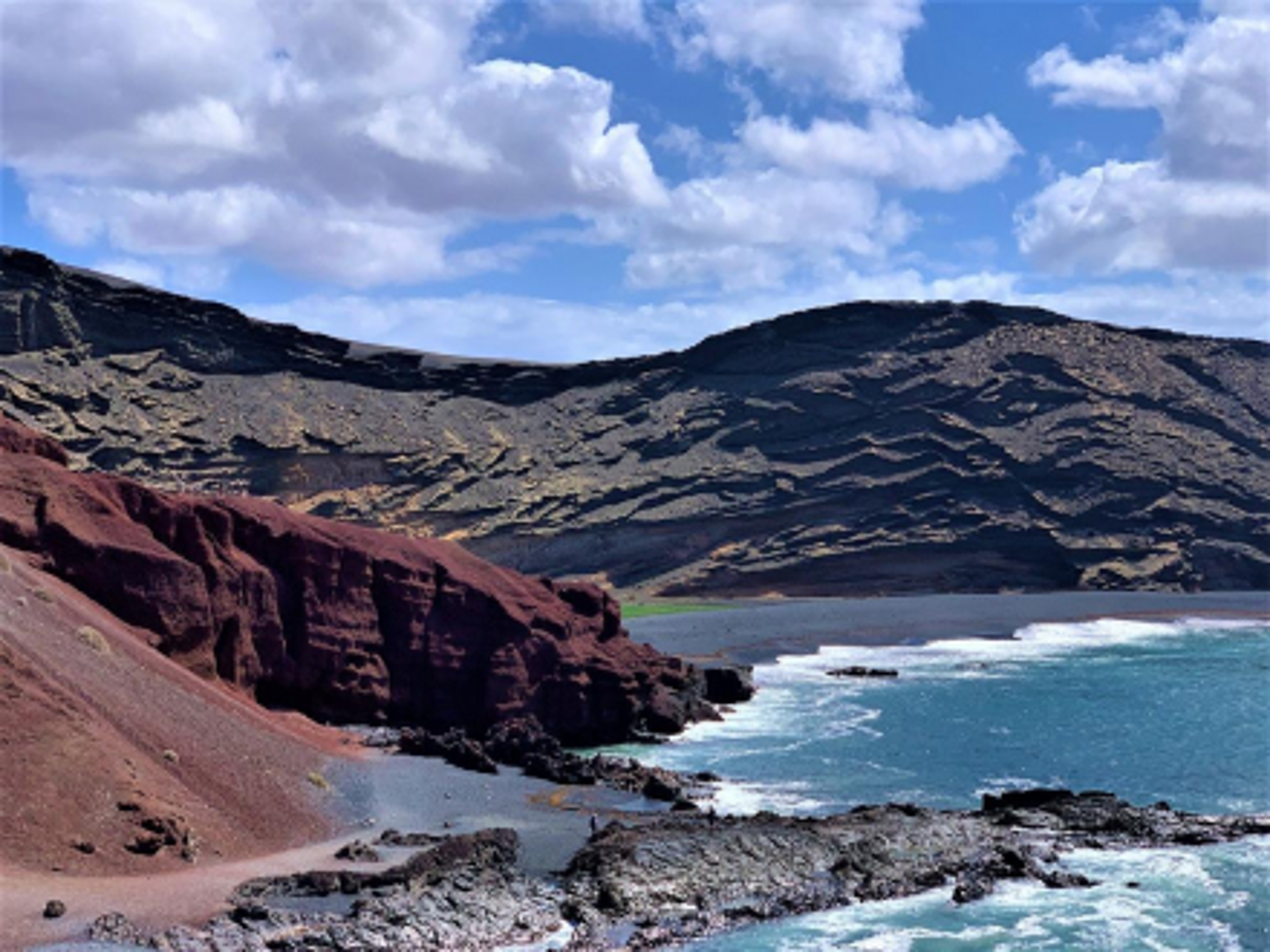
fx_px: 1908
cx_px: 635
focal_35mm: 52
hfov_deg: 36.8
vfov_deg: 28.0
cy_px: 476
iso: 16
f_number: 2.4
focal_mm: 6
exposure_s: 1/1653
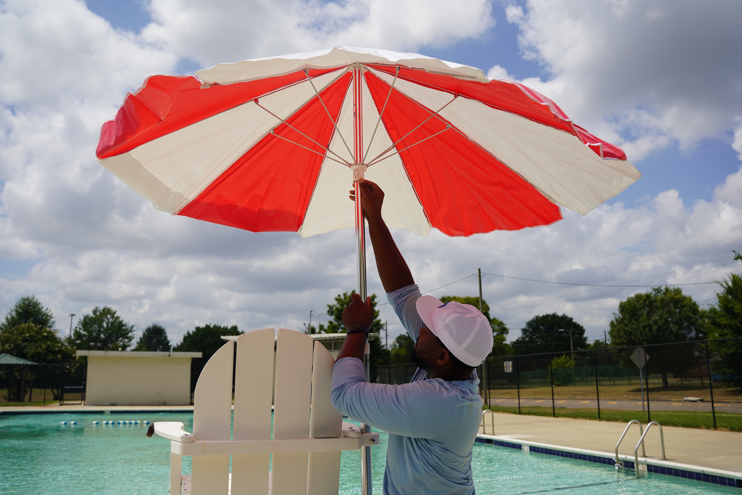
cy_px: 248
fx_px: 616
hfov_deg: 62.1
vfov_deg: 43.7
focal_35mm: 30
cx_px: 371
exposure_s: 1/1600
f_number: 5
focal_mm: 29.9
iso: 100
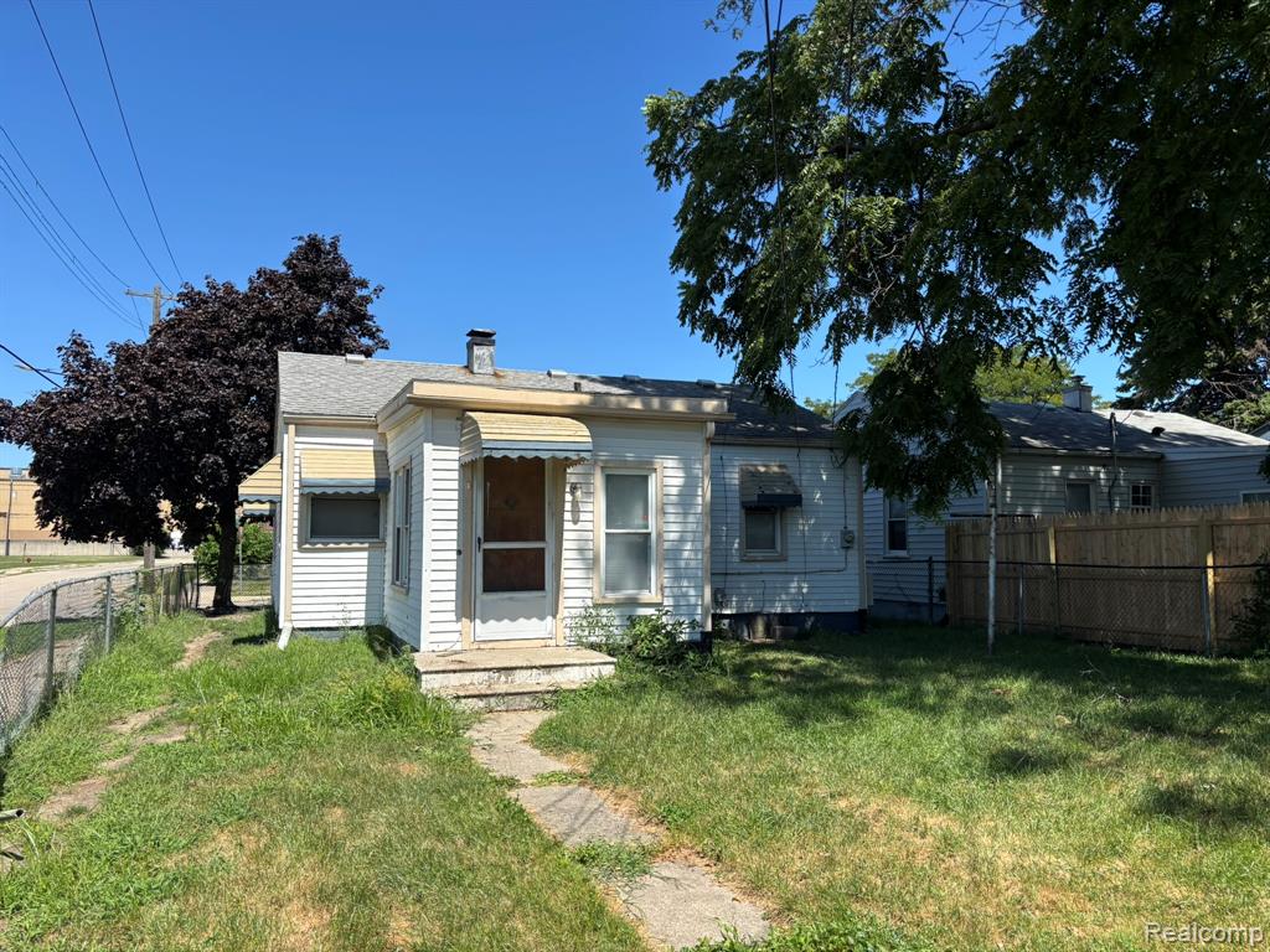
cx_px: 635
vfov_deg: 53.1
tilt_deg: +4.6
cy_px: 476
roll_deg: -0.2
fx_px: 954
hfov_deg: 67.3
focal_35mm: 26
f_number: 1.6
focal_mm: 5.96
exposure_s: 1/2571
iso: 50
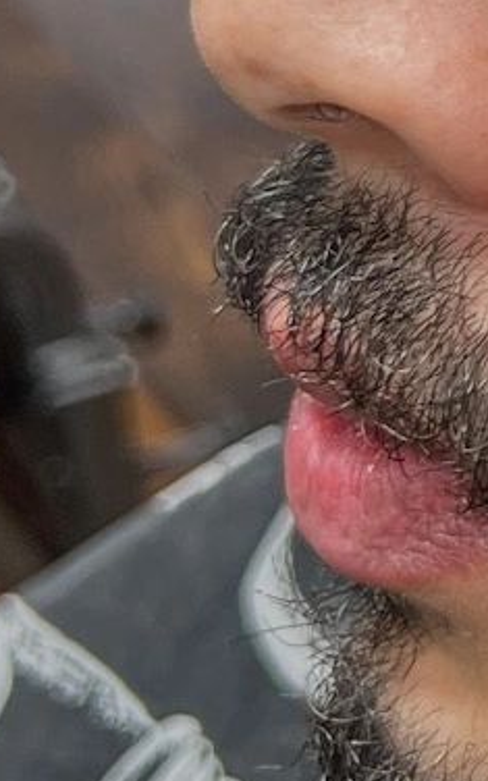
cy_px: -102
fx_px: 3192
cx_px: 1269
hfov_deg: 7.9
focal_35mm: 150
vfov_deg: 13.6
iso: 50
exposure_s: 1/120
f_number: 1.5
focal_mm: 5.7
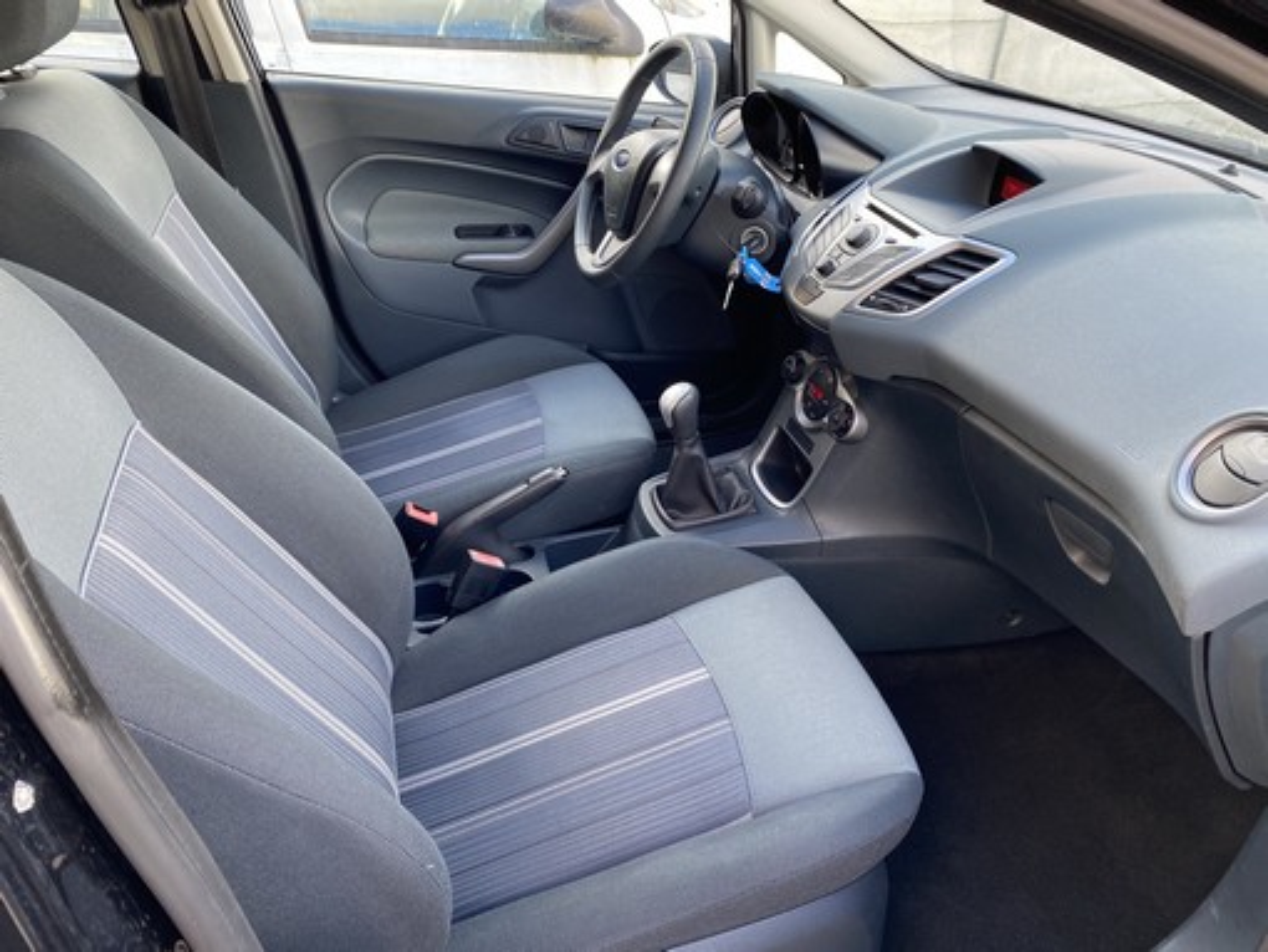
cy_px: 476
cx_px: 634
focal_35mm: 26
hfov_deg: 67.3
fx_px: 953
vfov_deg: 53.1
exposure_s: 1/122
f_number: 1.8
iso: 80
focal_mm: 4.25
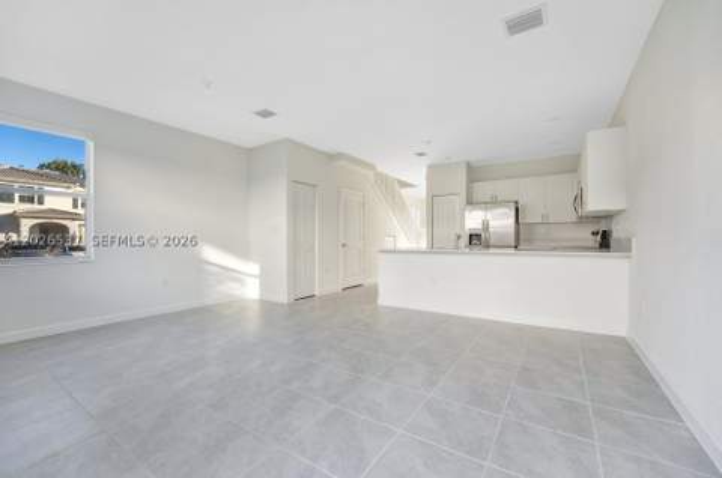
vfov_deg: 81.0
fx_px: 280
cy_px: 239
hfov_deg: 104.4
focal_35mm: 14
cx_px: 361
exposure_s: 1/15
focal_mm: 14
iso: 100
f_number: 8
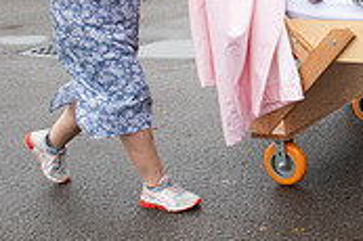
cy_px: -23
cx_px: 512
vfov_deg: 15.3
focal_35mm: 87
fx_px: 876
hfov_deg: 20.6
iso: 640
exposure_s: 1/250
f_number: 7.1
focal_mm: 26
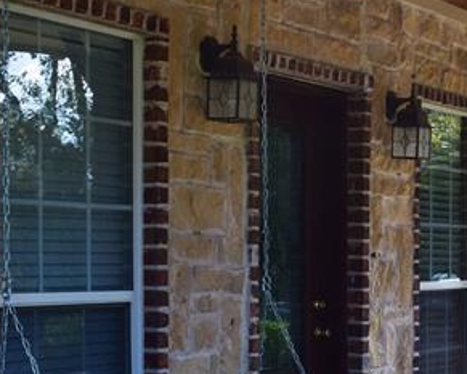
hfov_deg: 19.0
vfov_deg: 15.4
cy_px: 324
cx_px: 419
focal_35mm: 99
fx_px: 1369
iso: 400
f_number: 10
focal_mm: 32
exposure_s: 1/200
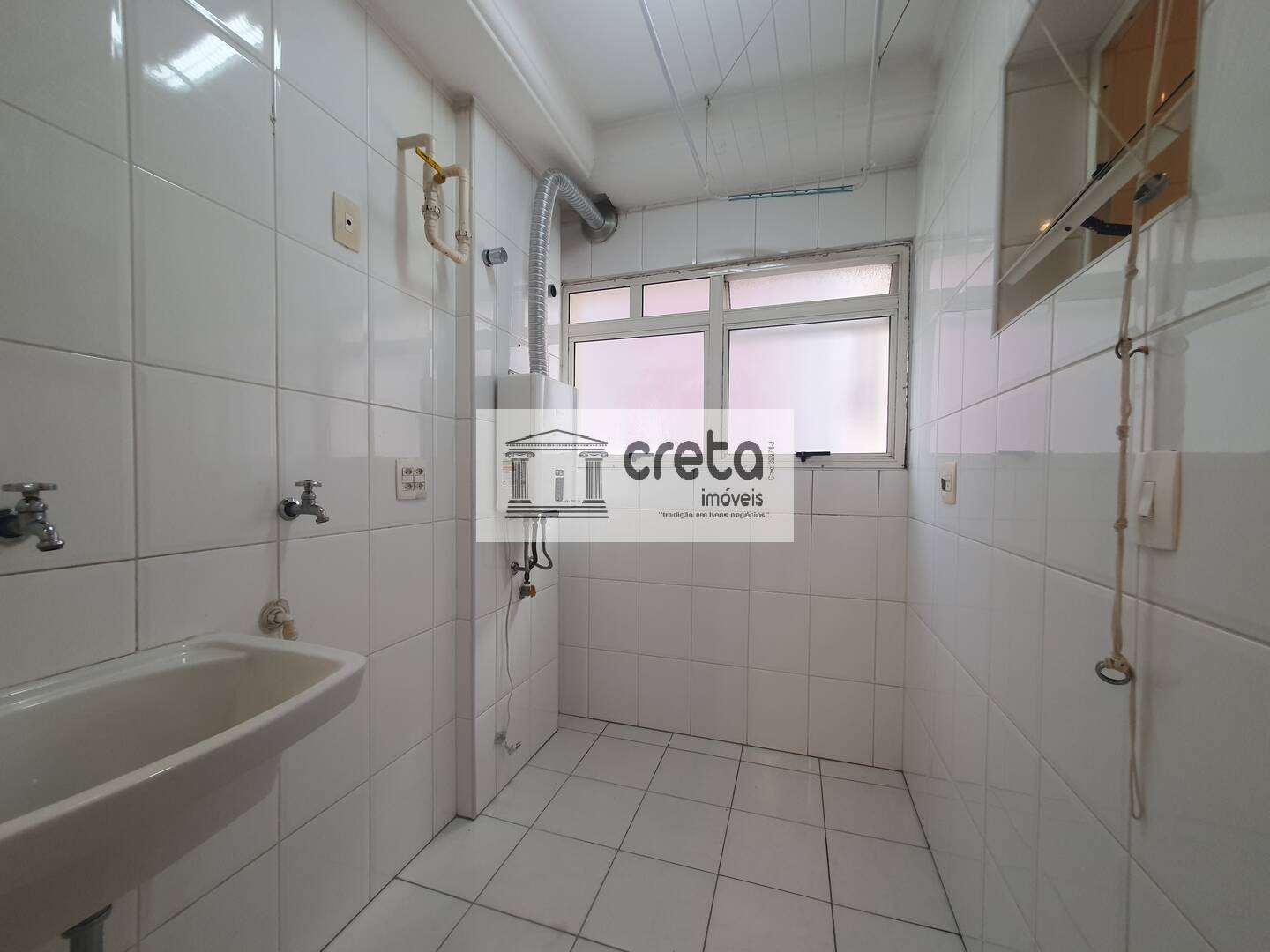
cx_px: 635
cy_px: 476
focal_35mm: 13
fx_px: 477
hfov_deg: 106.2
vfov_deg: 89.9
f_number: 2.2
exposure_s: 1/60
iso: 64
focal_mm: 1.8
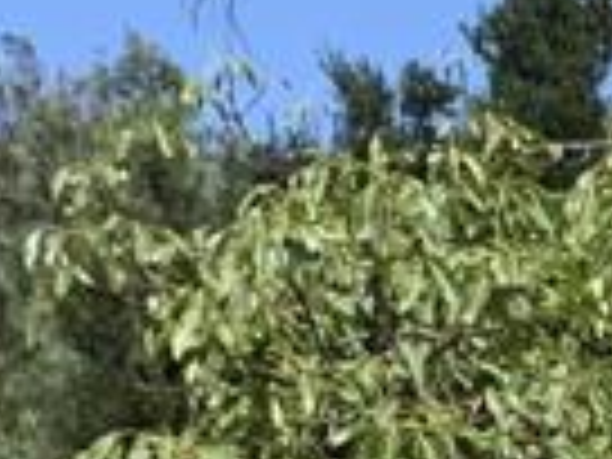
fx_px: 3465
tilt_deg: -1.2
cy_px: 1022
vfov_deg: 7.2
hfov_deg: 8.8
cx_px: 1620
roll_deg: -2.8
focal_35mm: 196
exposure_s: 1/1610
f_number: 1.8
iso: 25
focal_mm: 4.25
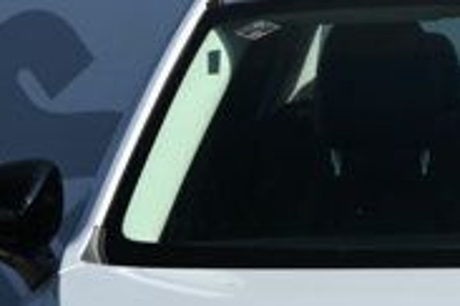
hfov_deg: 6.1
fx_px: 4293
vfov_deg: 4.1
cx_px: 636
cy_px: 454
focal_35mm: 336
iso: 100
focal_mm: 40
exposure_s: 1/250
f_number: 5.6
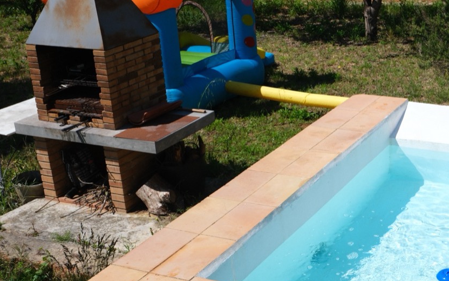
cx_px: 376
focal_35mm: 60
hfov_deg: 32.8
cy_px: 114
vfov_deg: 21.6
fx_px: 734
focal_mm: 23.3
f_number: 6.4
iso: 125
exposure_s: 1/500
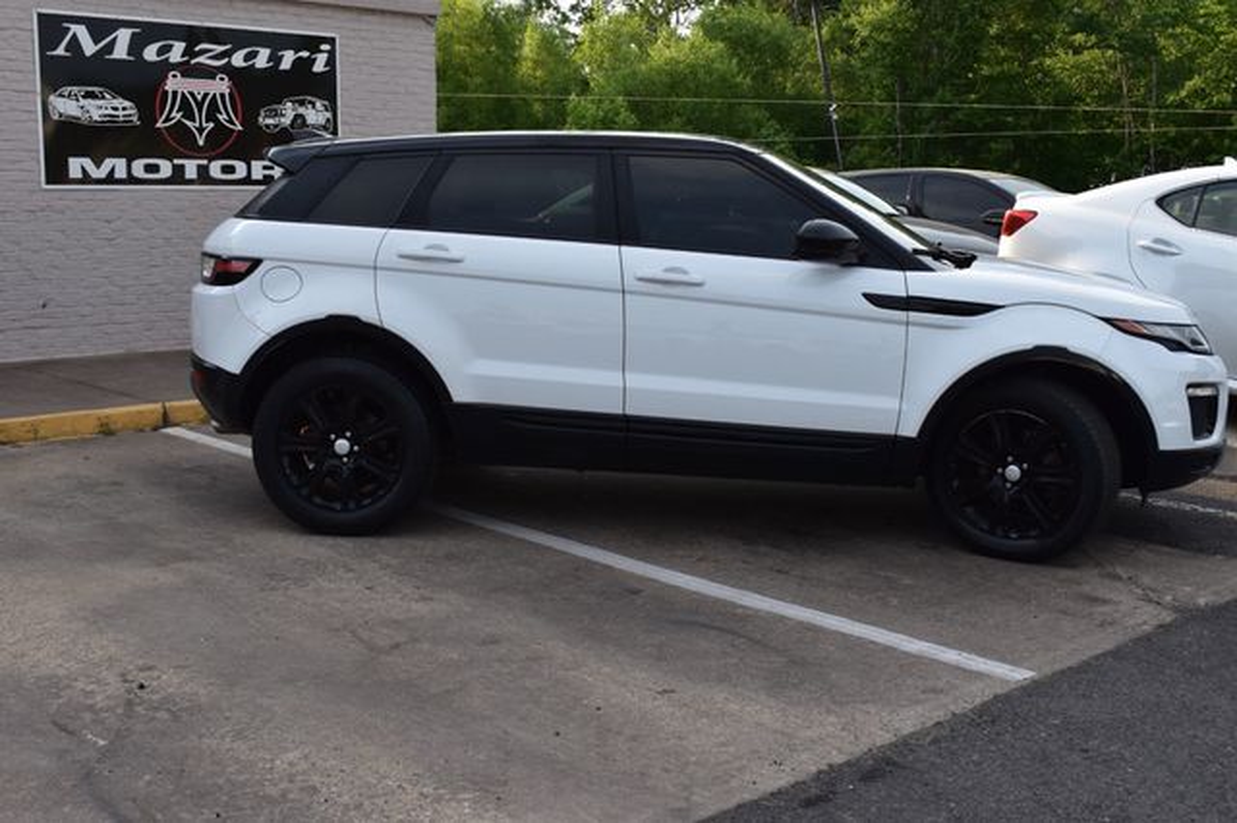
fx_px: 1442
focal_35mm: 42
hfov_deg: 46.4
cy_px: 412
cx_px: 618
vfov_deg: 31.9
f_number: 10
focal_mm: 28
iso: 400
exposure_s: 1/320
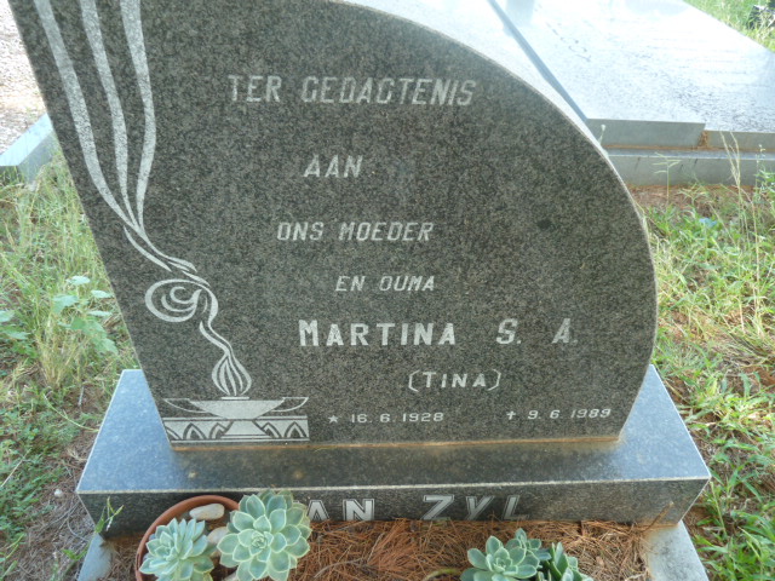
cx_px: 388
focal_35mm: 25
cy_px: 290
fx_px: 560
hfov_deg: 69.4
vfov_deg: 54.9
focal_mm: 4.1
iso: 80
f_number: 3.3
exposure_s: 1/30
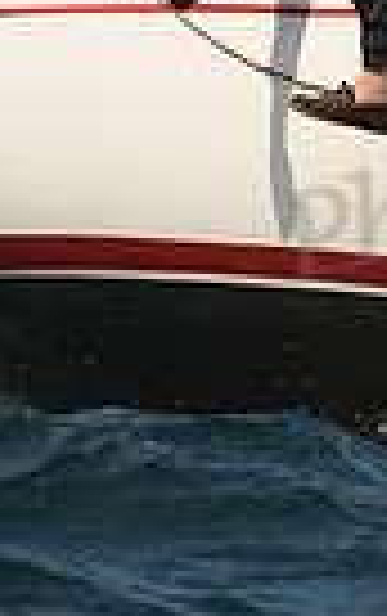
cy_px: -133
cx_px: 1156
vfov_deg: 1.6
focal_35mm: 1292
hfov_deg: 1.0
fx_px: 21734
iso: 250
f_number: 6.3
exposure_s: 1/1000
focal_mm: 300
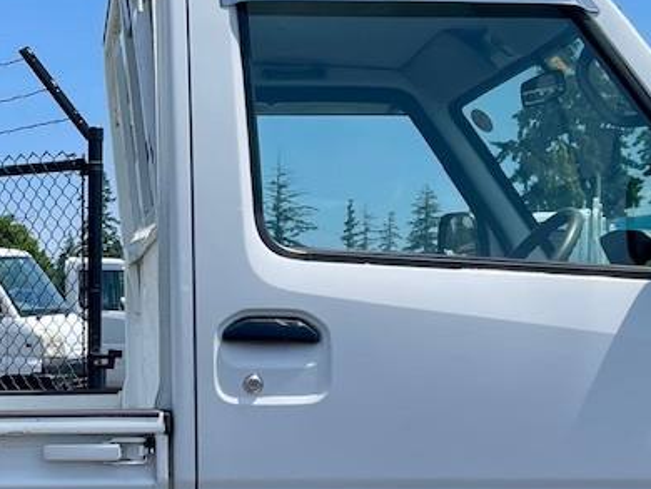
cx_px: 23
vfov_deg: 17.8
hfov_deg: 23.0
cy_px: 431
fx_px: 1543
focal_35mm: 82
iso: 32
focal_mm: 5.1
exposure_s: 1/3086
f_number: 1.6
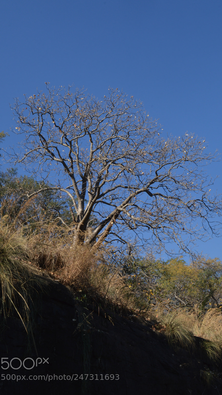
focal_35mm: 49
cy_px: 192
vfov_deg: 42.1
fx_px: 513
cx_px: 122
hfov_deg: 24.4
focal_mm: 30
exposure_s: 1/50
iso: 100
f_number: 22
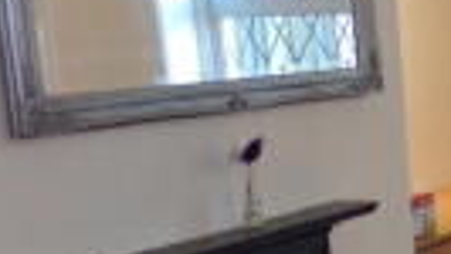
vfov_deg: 10.5
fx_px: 1376
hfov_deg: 15.9
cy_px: 229
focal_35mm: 115
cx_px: 805
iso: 161
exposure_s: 1/34
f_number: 3
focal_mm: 4.3
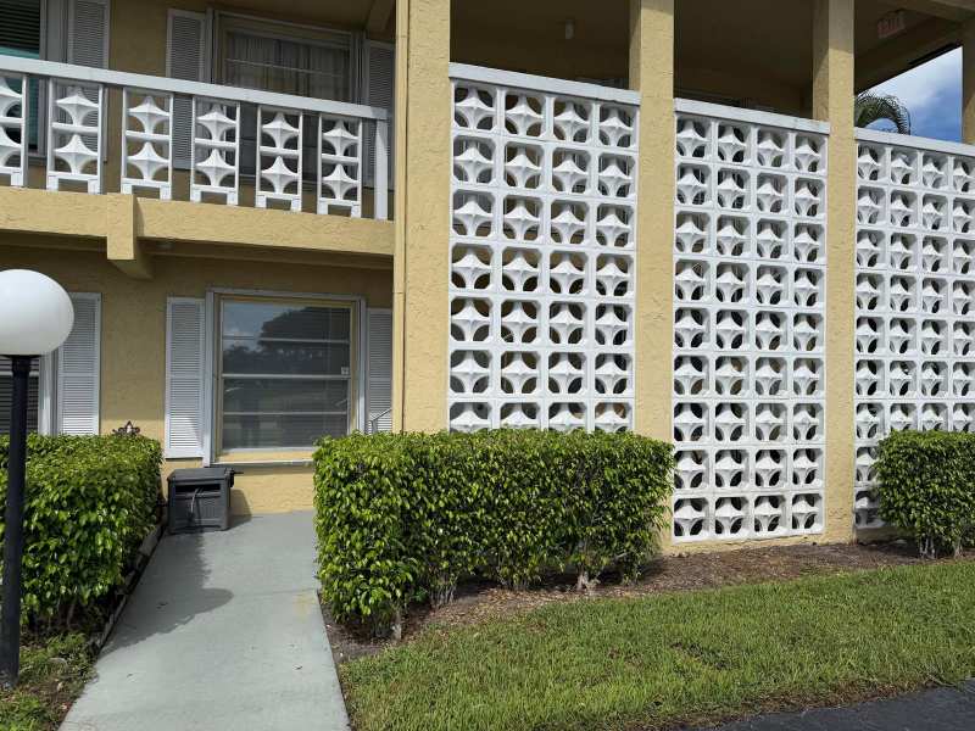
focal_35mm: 24
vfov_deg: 56.8
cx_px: 488
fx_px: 676
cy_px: 366
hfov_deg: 71.6
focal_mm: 6.76
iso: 80
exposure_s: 1/6173
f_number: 1.78
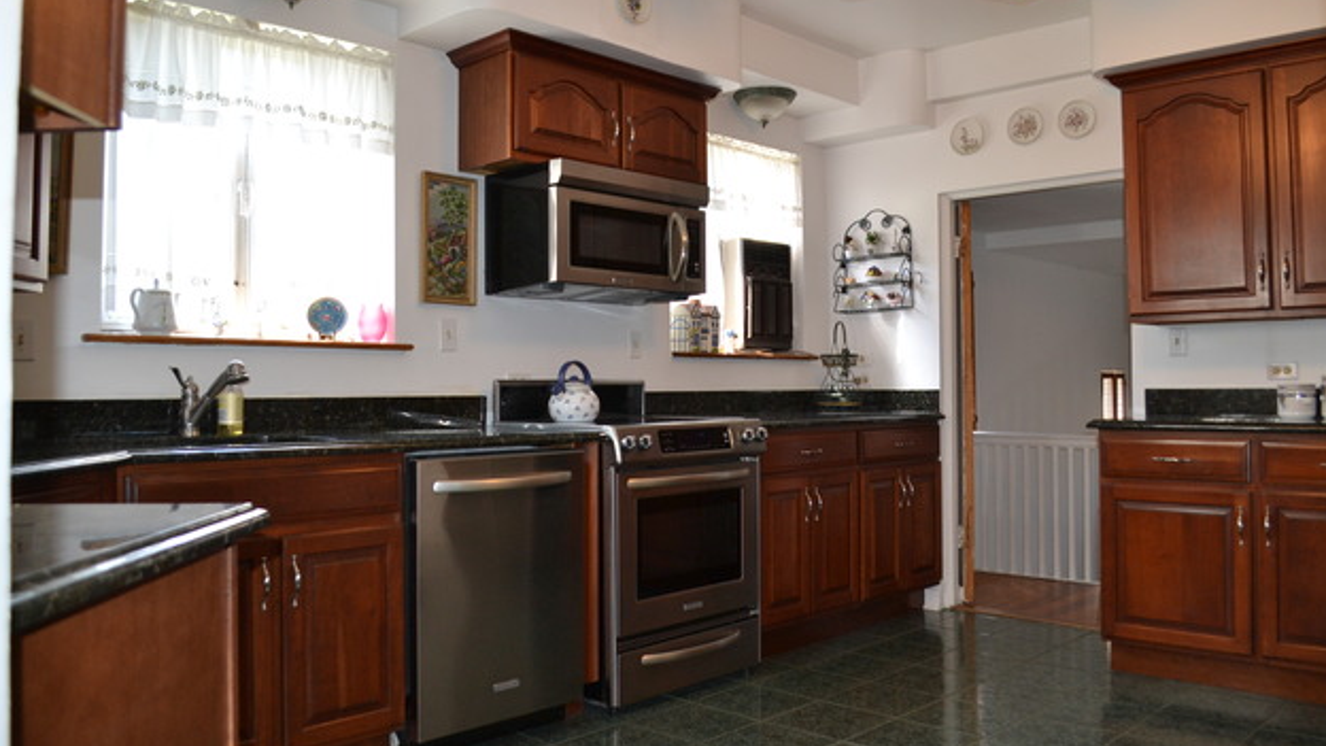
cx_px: 669
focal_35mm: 29
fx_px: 1020
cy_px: 324
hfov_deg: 66.1
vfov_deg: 40.1
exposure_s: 1/60
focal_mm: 18
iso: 640
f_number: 3.5
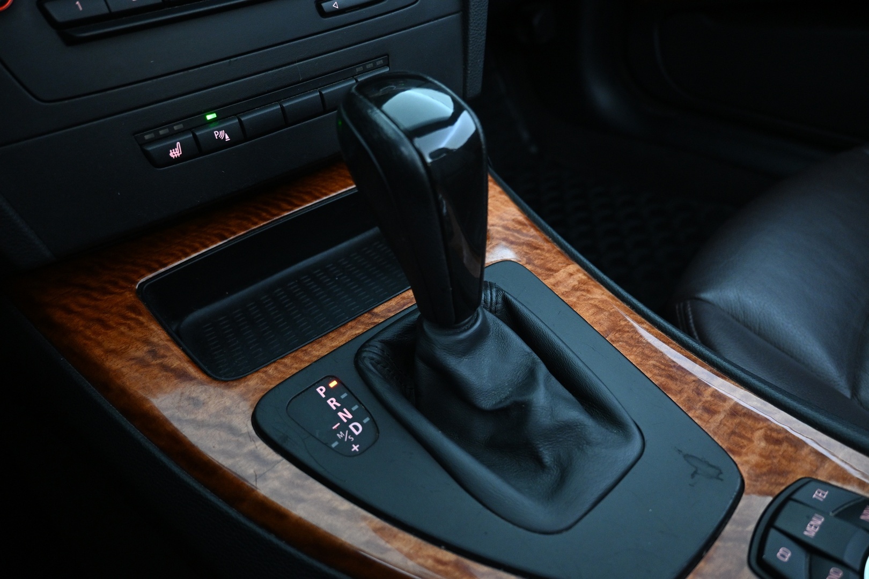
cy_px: 290
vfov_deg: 53.1
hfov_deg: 73.7
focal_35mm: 24
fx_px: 579
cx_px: 434
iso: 1600
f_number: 3.5
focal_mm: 16
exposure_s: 1/20
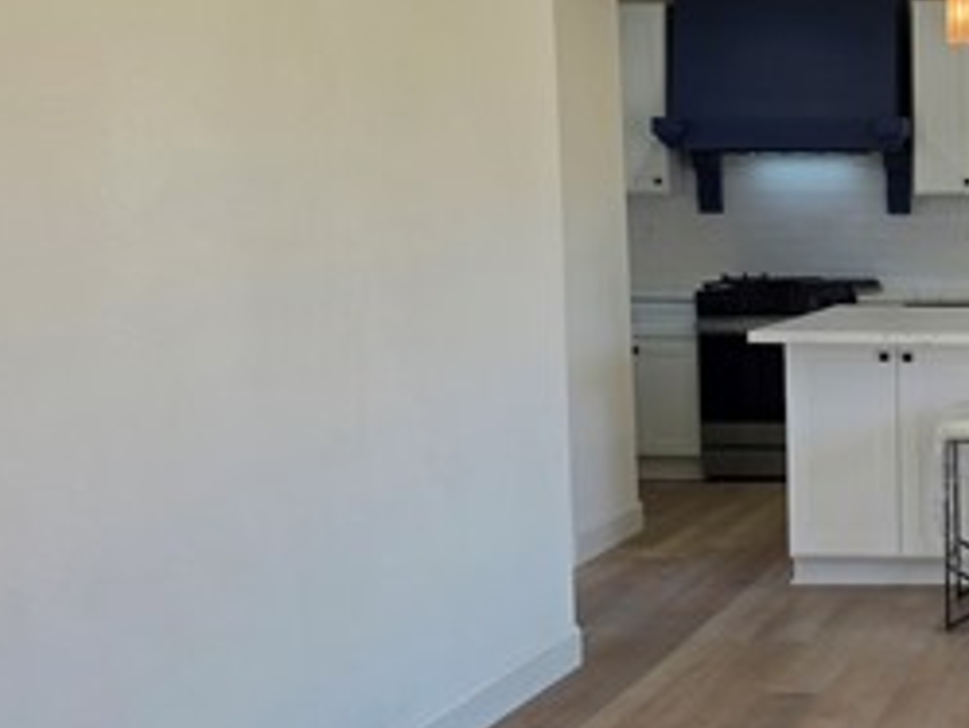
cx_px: 1035
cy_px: 428
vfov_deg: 24.8
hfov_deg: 29.8
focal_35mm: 59
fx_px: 1652
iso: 25
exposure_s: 1/120
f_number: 1.7
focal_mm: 6.3
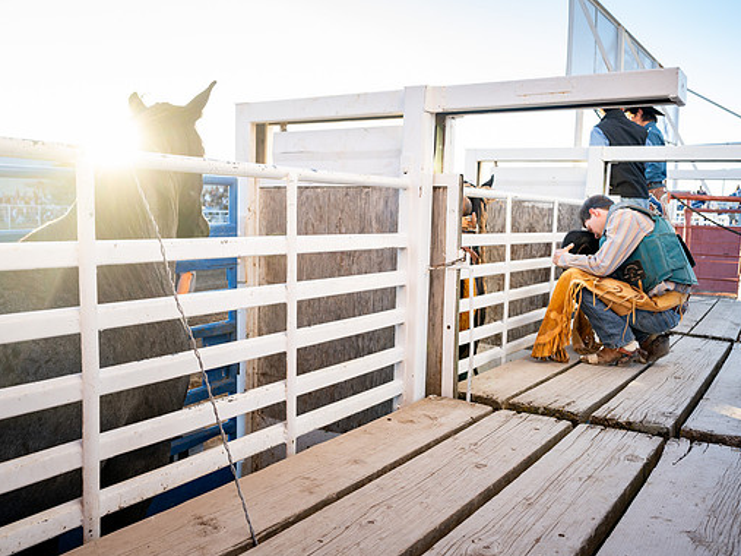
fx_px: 706
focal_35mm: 33
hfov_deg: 55.2
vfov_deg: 42.9
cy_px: 282
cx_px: 327
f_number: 4
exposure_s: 1/250
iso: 250
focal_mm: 30
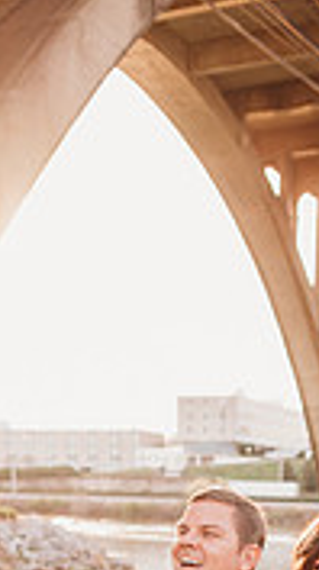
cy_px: 712
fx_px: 967
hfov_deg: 18.5
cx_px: 274
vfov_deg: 28.0
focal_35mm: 64
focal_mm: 24
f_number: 2.5
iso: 125
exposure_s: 1/250
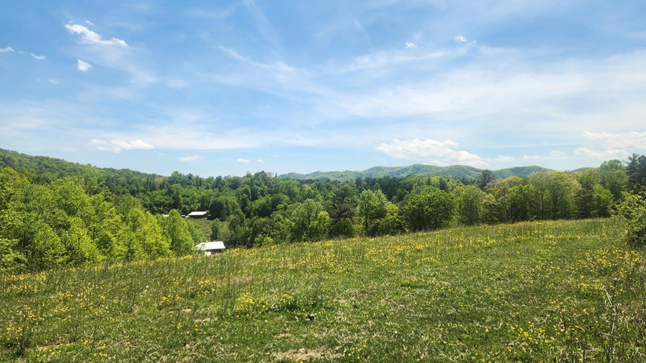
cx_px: 330
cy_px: 199
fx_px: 445
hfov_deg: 71.9
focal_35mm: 26
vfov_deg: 44.3
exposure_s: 1/2671
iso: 20
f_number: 1.8
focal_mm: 5.4
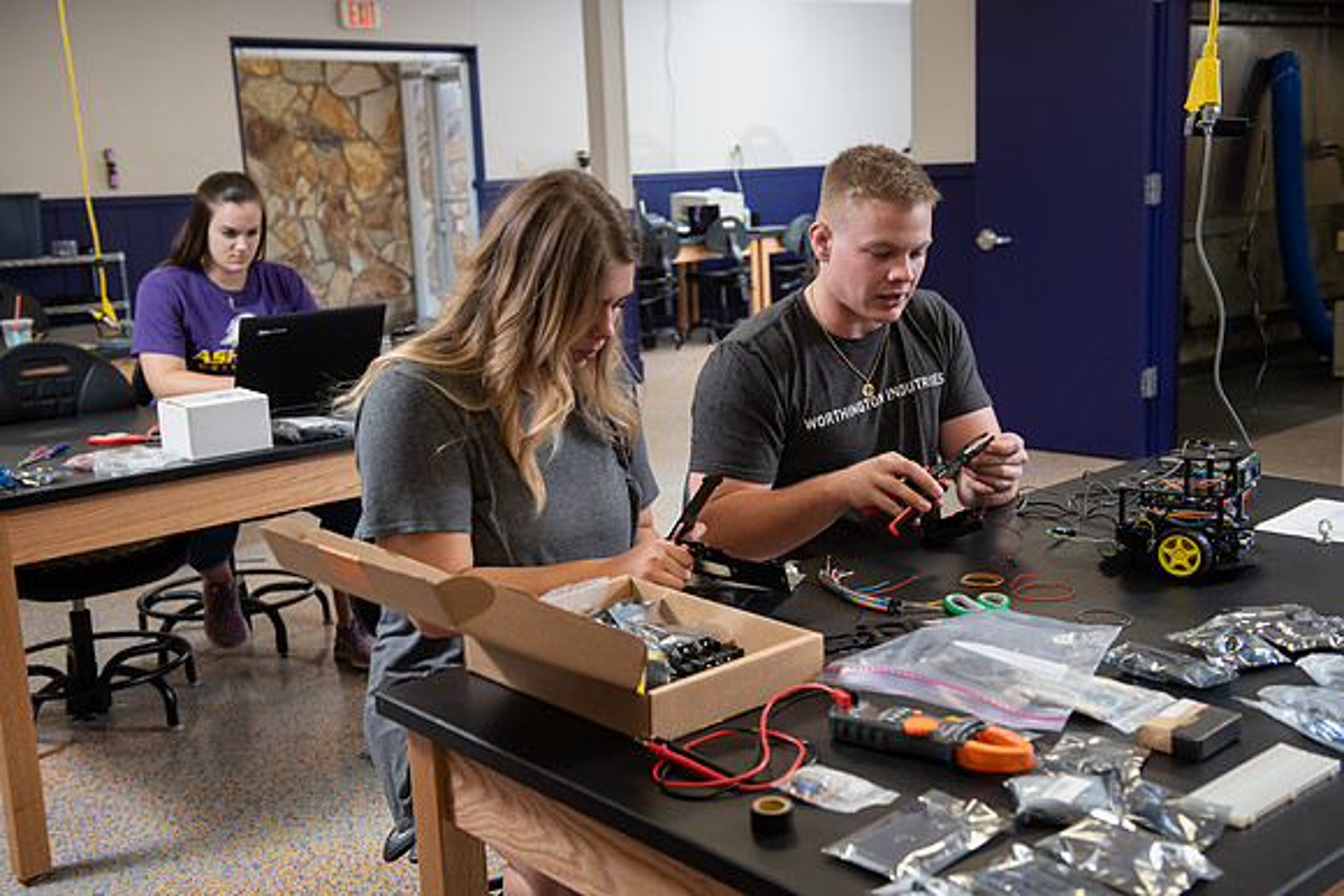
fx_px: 1494
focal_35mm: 40
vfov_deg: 33.4
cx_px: 672
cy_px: 448
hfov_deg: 48.4
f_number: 5
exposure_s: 1/200
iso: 800
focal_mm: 40
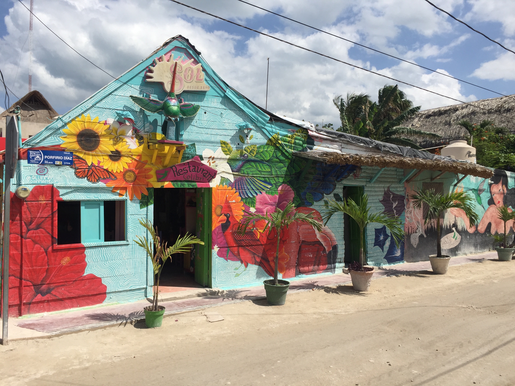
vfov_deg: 48.2
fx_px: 431
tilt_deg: +1.5
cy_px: 193
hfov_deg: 61.7
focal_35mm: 29
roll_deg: -1.4
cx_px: 258
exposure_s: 1/3597
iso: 32
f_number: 2.2
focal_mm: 4.15
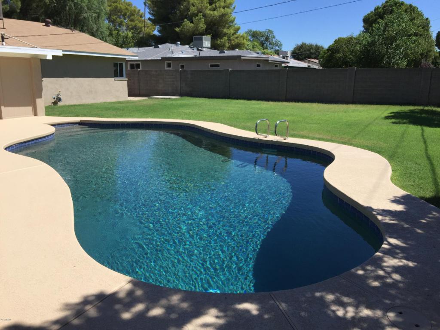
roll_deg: -1.5
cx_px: 220
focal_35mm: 29
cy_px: 165
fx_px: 369
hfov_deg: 61.7
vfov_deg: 48.2
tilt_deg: -12.0
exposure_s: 1/3049
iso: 32
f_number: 2.2
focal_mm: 4.15
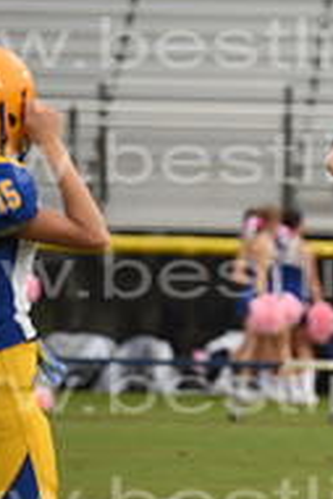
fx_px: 8448
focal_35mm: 610
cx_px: 451
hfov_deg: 2.3
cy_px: 222
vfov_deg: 3.4
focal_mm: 200
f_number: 4
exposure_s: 1/640
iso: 360
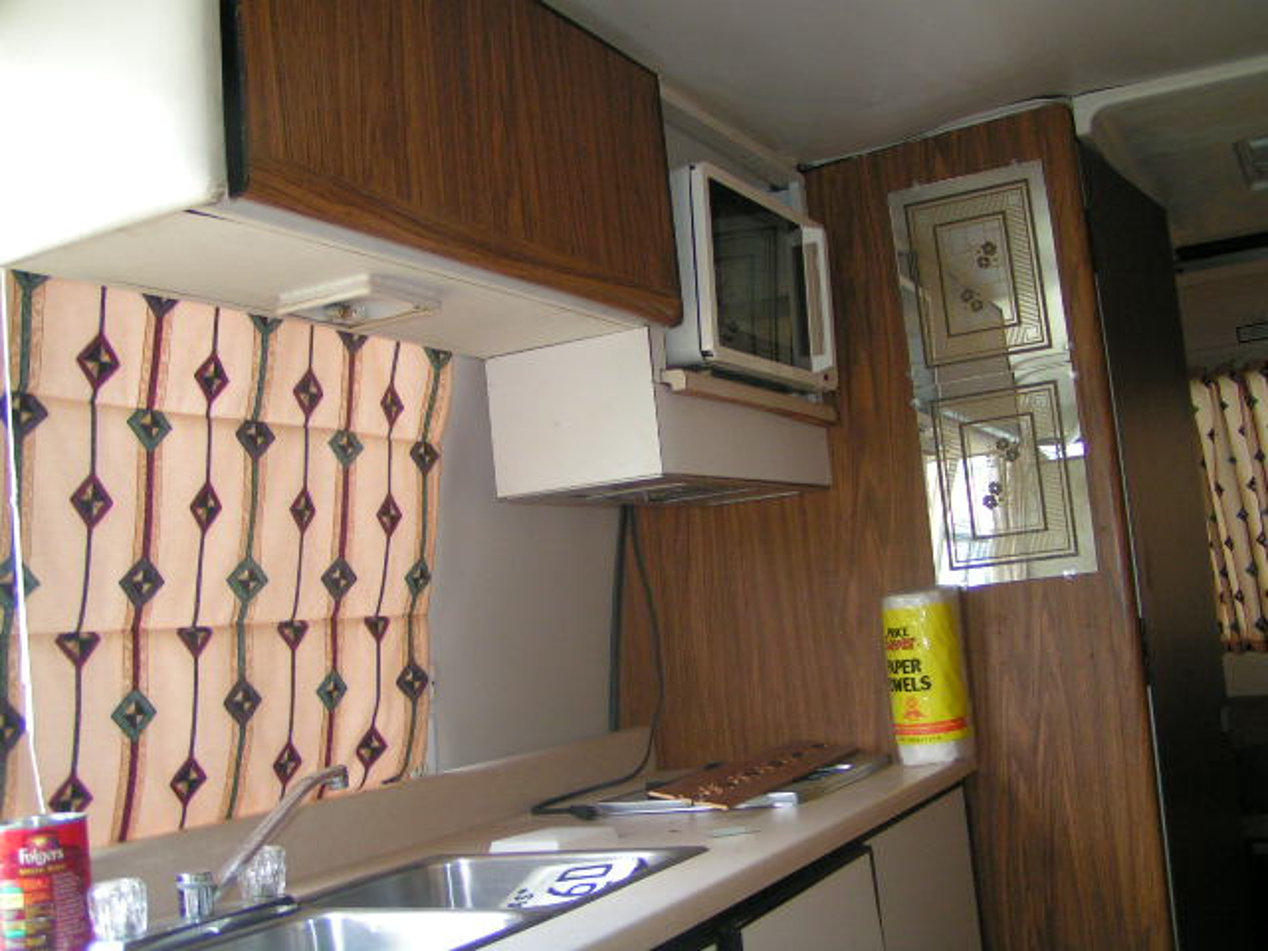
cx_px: 634
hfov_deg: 49.0
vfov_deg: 37.7
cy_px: 476
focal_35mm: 38
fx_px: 1392
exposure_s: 1/40
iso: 125
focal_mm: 5.8
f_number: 2.8
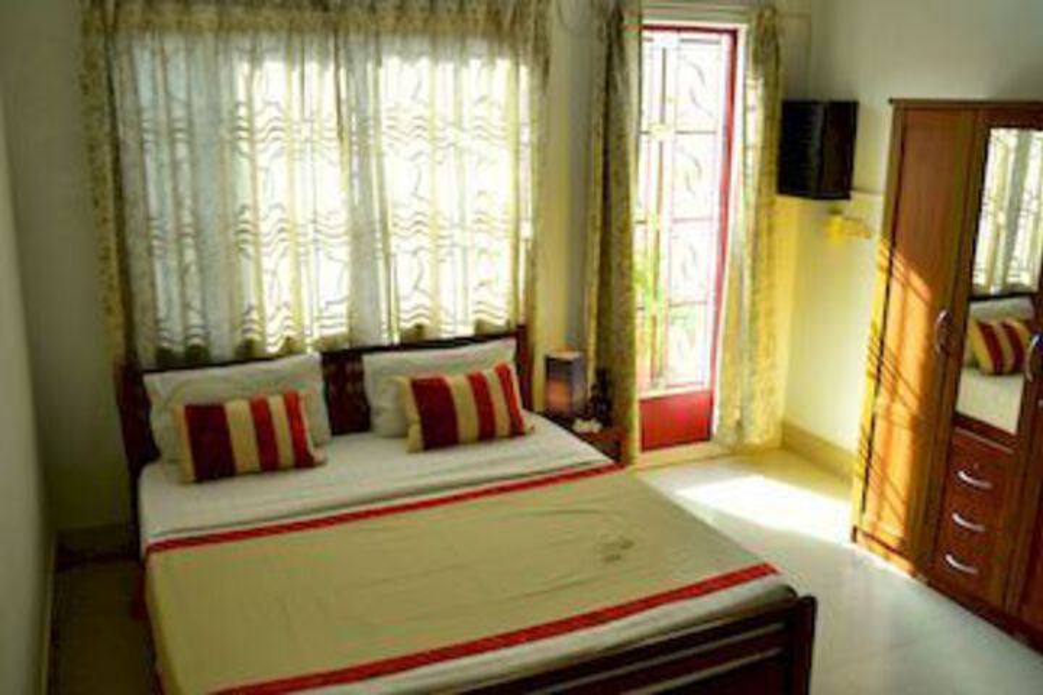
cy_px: 348
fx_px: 956
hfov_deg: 57.2
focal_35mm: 33
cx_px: 522
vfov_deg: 40.0
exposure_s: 1/40
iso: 100
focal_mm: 22
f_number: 5
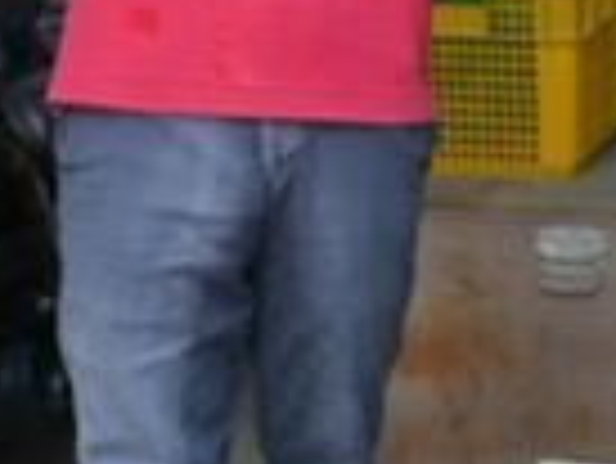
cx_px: 917
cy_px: 32
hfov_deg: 14.8
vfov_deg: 11.9
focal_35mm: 124
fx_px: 2209
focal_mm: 15
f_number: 2.2
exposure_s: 1/400
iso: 200
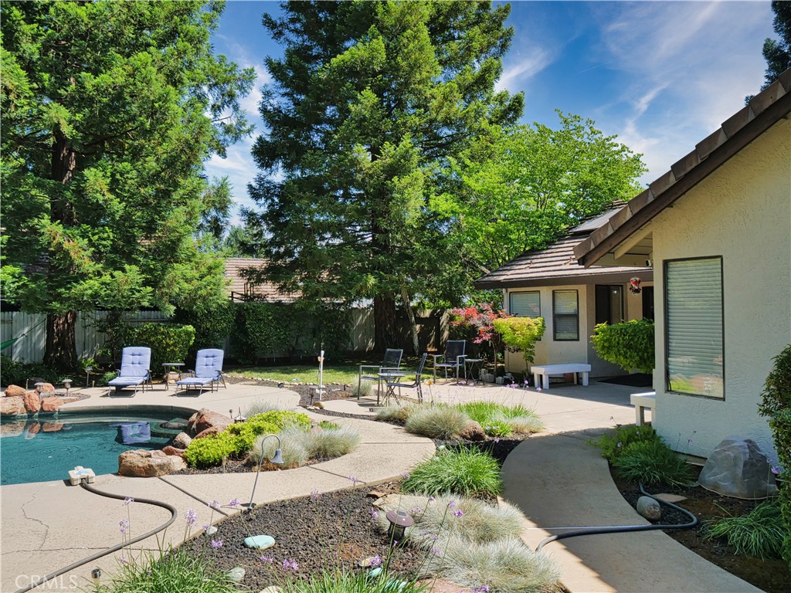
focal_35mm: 28
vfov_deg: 49.7
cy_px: 296
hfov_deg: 63.4
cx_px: 396
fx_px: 640
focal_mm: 14
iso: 250
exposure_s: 1/1000
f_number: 4.5
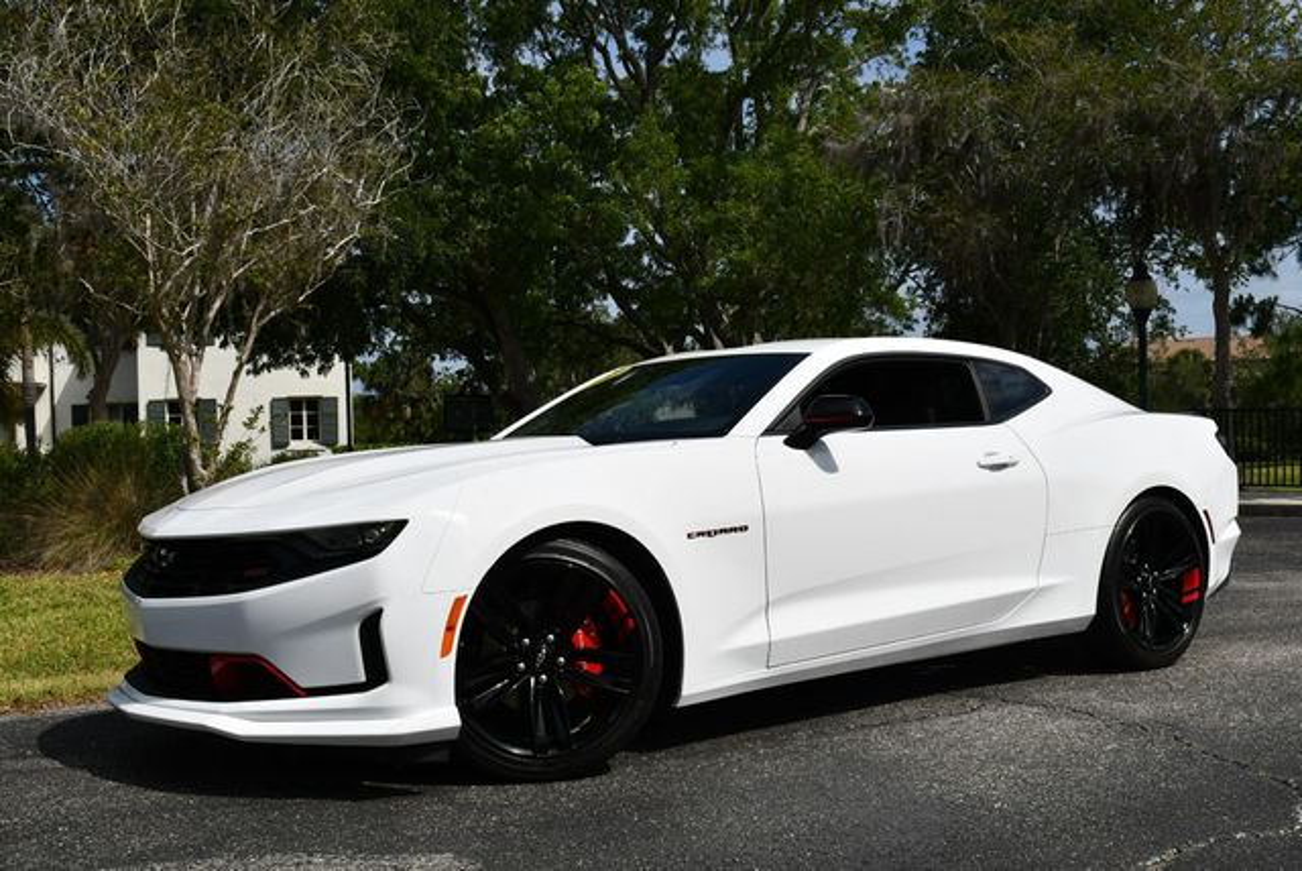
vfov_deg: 30.6
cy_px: 436
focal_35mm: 44
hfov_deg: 44.5
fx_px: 1593
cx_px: 651
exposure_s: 1/400
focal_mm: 22
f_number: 10
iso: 100
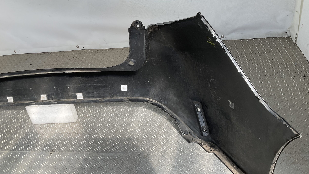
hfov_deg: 61.0
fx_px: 262
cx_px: 154
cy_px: 105
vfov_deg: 36.5
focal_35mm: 32
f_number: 1.8
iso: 16
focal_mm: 3
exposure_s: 1/378
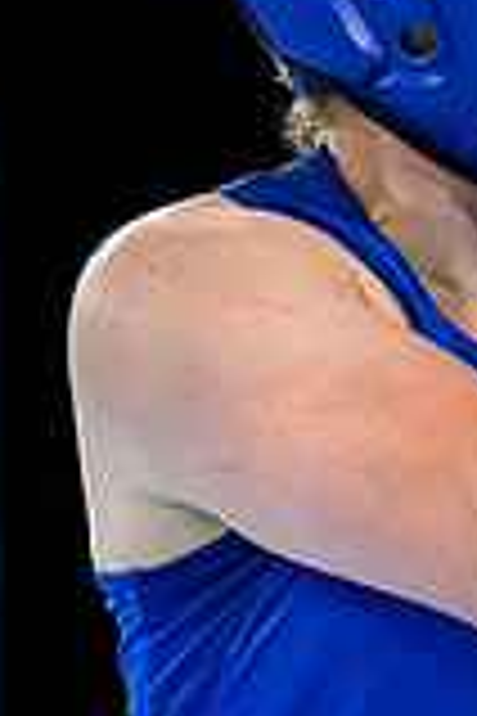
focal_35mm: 460
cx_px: 1126
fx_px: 9142
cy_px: 664
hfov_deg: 3.0
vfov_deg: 4.5
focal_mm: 70
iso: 2000
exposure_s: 1/1600
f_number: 3.2
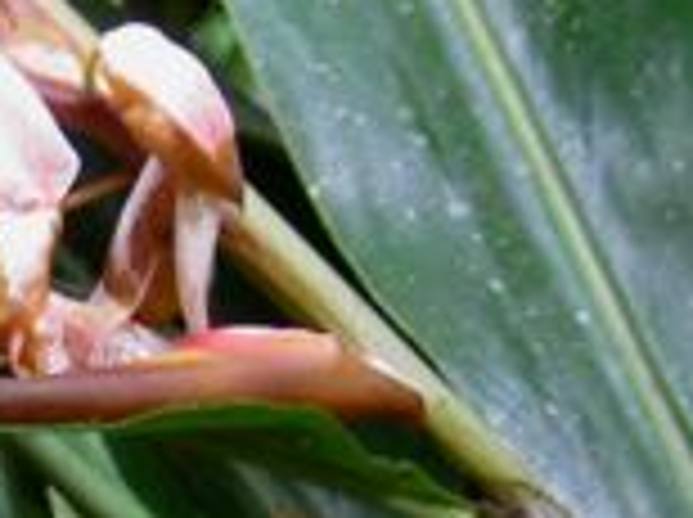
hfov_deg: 12.3
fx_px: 3038
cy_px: 383
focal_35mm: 152
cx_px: -396
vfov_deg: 9.7
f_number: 2.8
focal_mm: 8
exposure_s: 1/13
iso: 100
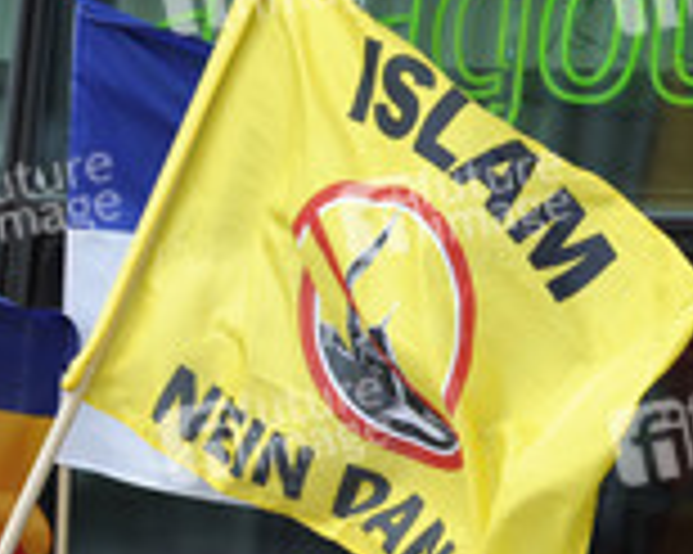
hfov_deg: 3.5
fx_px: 11253
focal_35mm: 549
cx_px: -117
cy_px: 545
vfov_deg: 2.8
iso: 640
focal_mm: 200
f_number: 3.5
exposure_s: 1/3200
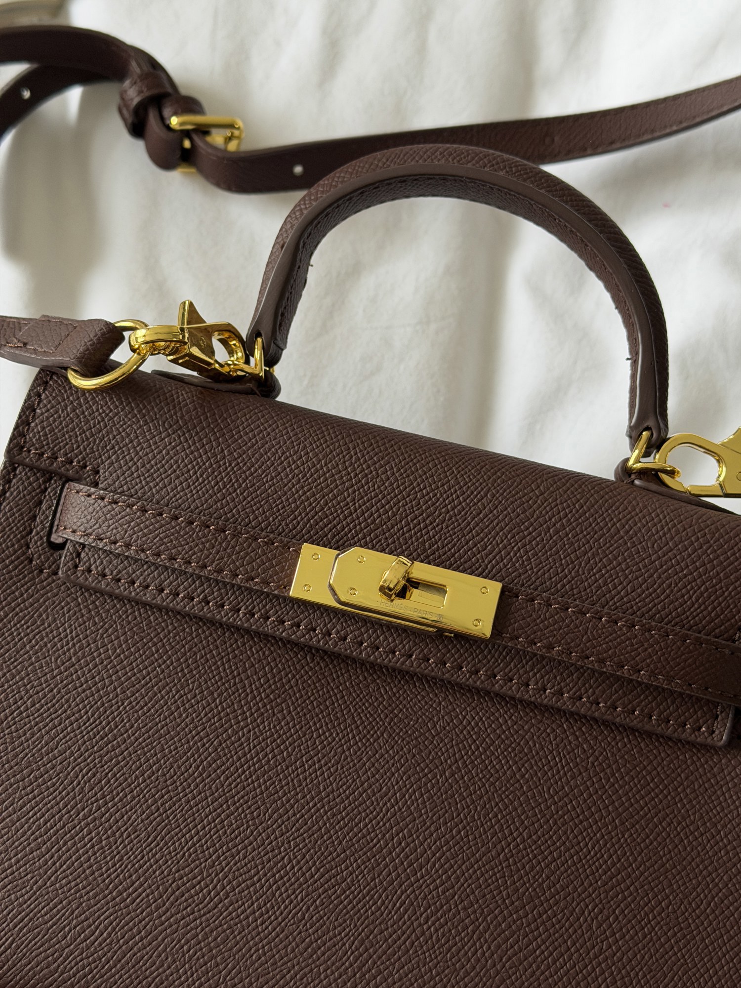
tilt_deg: -69.7
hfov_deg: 30.3
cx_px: 370
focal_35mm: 48
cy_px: 494
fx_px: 1370
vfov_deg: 39.7
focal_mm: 6.76
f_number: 1.78
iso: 250
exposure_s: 1/54
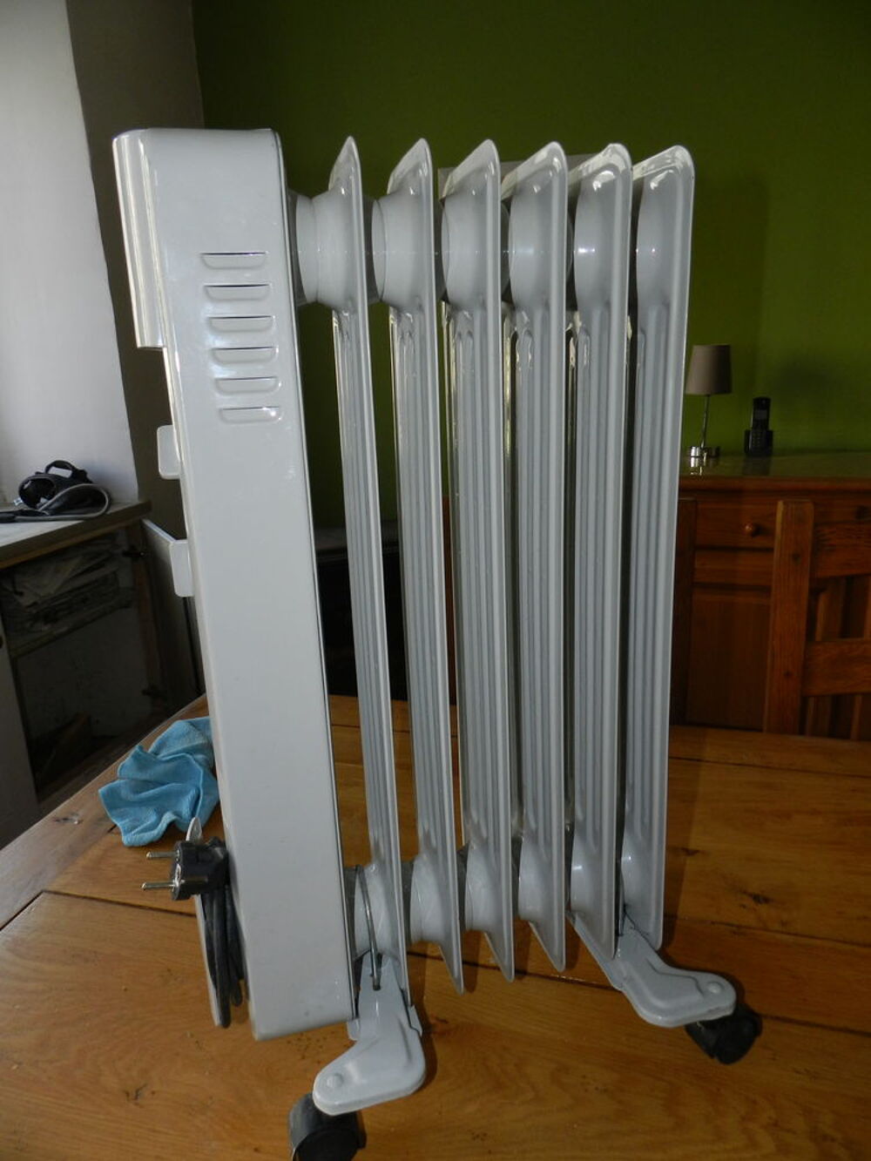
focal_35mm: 23
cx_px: 436
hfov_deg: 58.9
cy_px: 580
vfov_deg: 73.9
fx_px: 772
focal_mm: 4
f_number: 3.4
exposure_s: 1/30
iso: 200
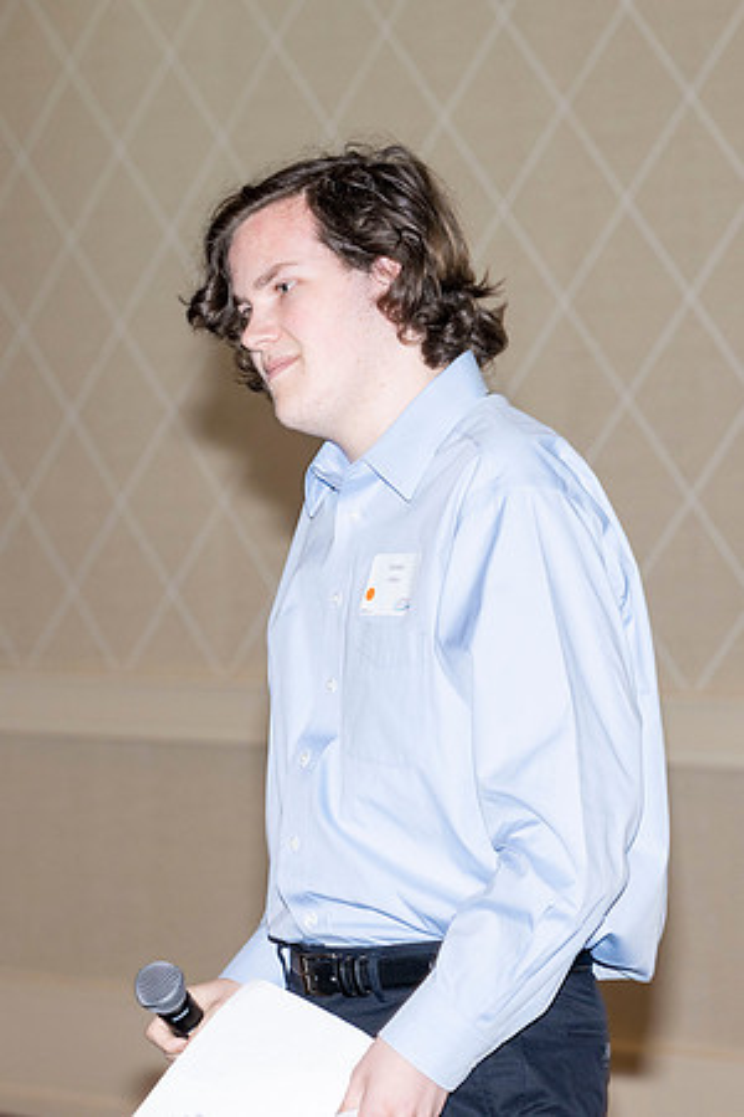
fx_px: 5580
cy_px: 558
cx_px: 485
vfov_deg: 11.4
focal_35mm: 180
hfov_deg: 7.6
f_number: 5.6
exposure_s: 1/100
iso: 1000
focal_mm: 120
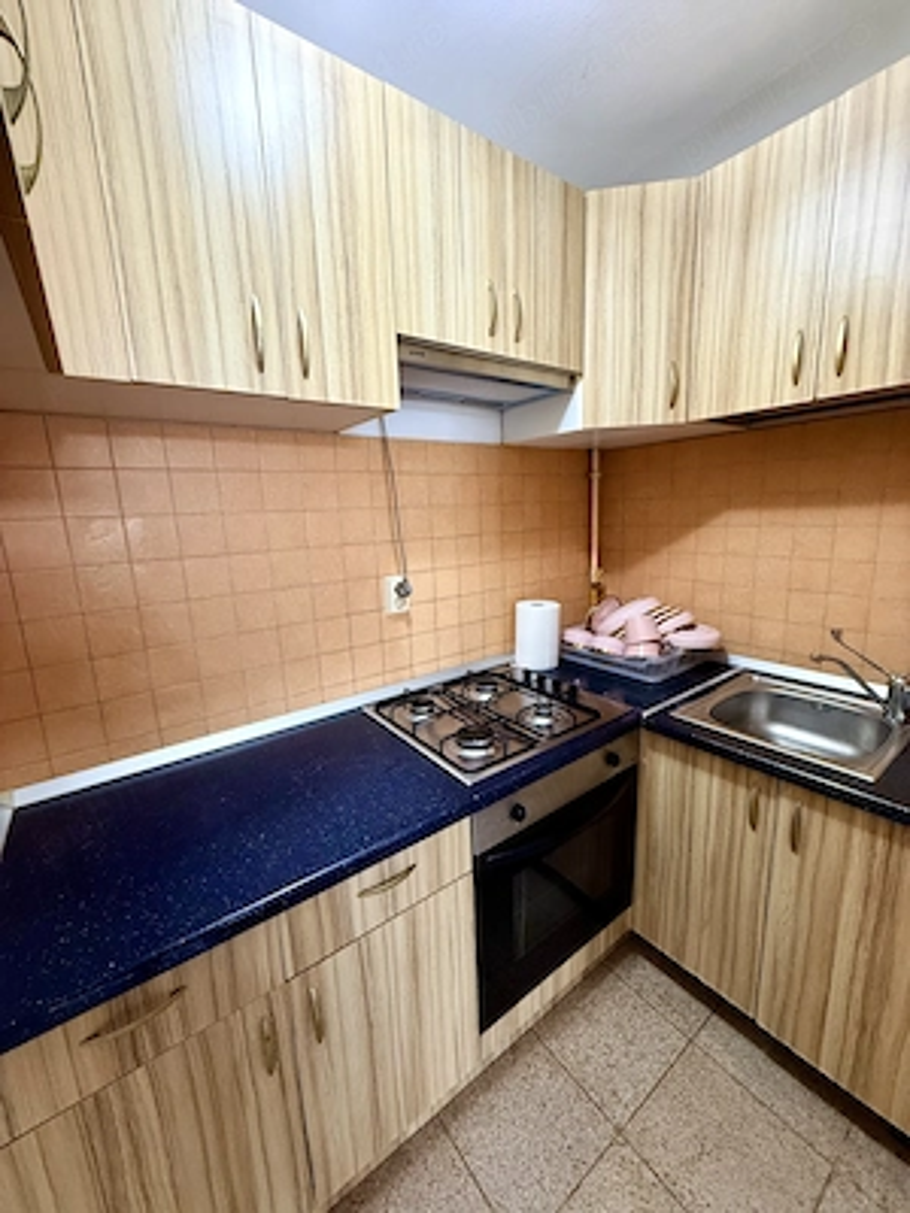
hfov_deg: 85.7
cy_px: 606
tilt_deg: -10.6
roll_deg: +2.3
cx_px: 455
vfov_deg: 102.1
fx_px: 491
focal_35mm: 14
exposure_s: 1/50
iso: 400
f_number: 2.2
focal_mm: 2.22
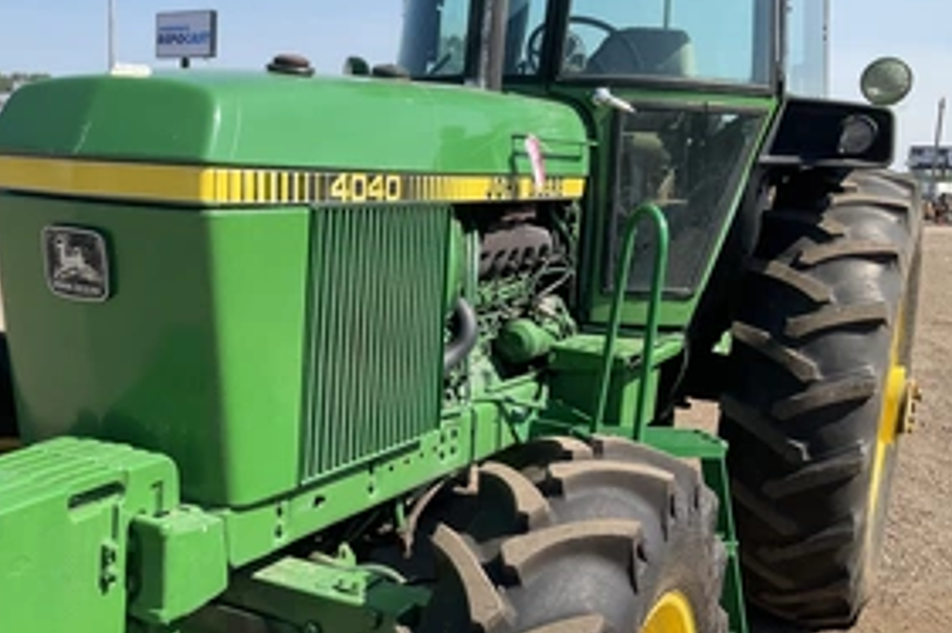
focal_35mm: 43
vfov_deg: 31.1
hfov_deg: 44.7
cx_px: 308
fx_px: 1136
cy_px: 328
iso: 25
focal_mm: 3
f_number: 1.8
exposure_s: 1/1121
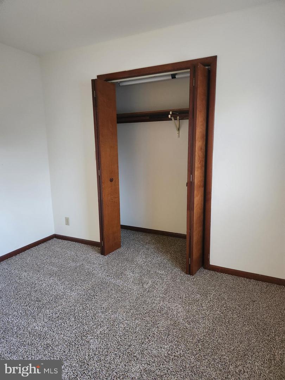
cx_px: 142
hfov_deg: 58.9
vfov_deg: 73.9
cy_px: 190
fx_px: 252
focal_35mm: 23
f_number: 1.8
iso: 640
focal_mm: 5.4
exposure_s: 1/30
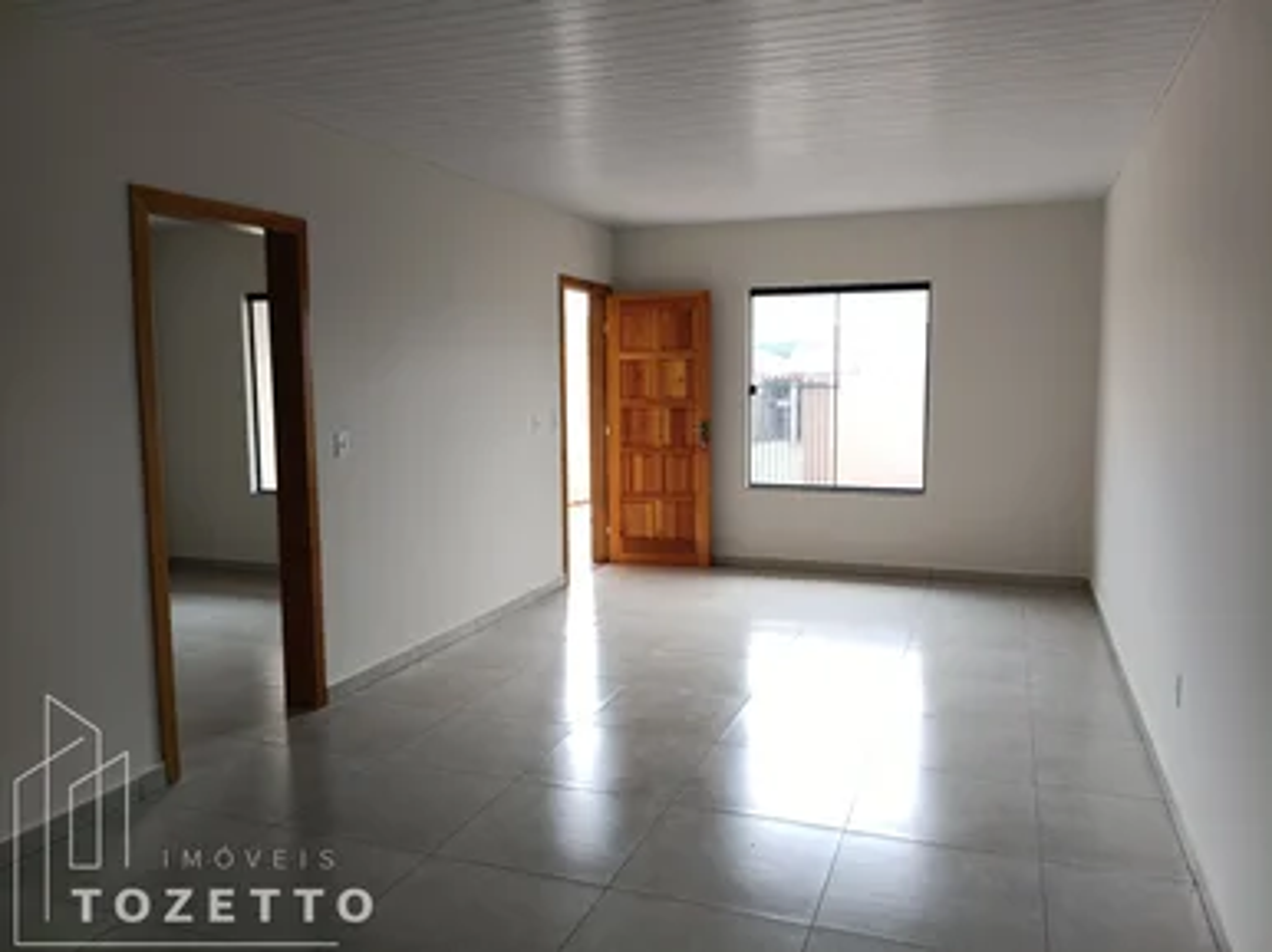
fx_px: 955
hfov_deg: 67.3
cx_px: 636
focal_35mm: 26
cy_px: 476
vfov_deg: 53.0
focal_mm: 4.94
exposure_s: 1/121
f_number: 1.5
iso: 73
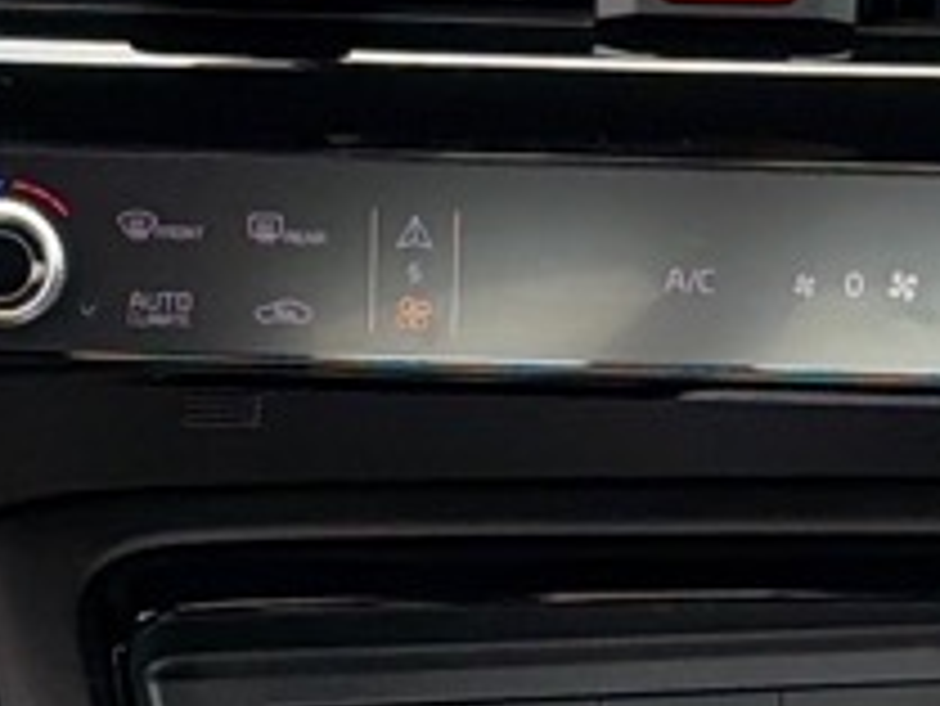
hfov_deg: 10.7
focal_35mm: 184
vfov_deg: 8.0
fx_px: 4999
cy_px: 899
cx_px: 540
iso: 320
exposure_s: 1/654
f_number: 1.78
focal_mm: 6.76
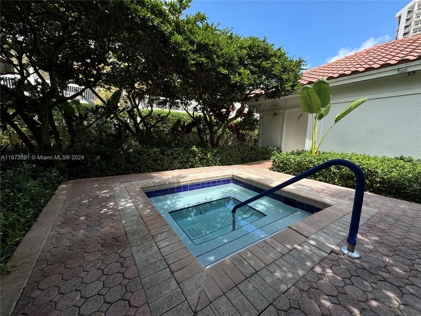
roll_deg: -1.9
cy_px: 158
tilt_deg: -8.2
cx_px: 210
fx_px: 170
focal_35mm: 14
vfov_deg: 85.7
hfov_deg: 102.1
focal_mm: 2.22
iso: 50
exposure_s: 1/812
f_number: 2.2
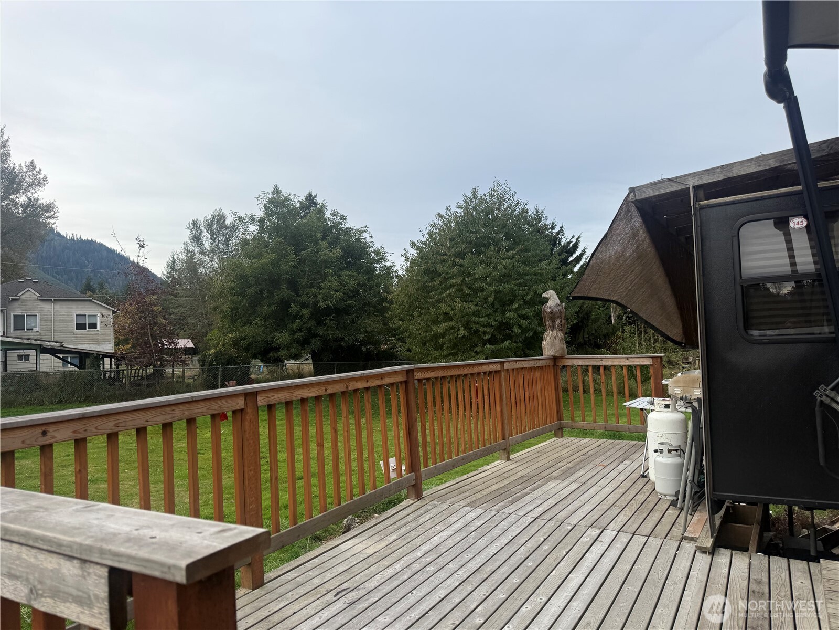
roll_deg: +2.2
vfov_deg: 56.8
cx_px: 420
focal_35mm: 24
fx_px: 582
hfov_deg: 71.6
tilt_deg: +2.5
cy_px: 315
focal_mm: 6.76
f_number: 1.78
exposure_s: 1/2299
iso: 80
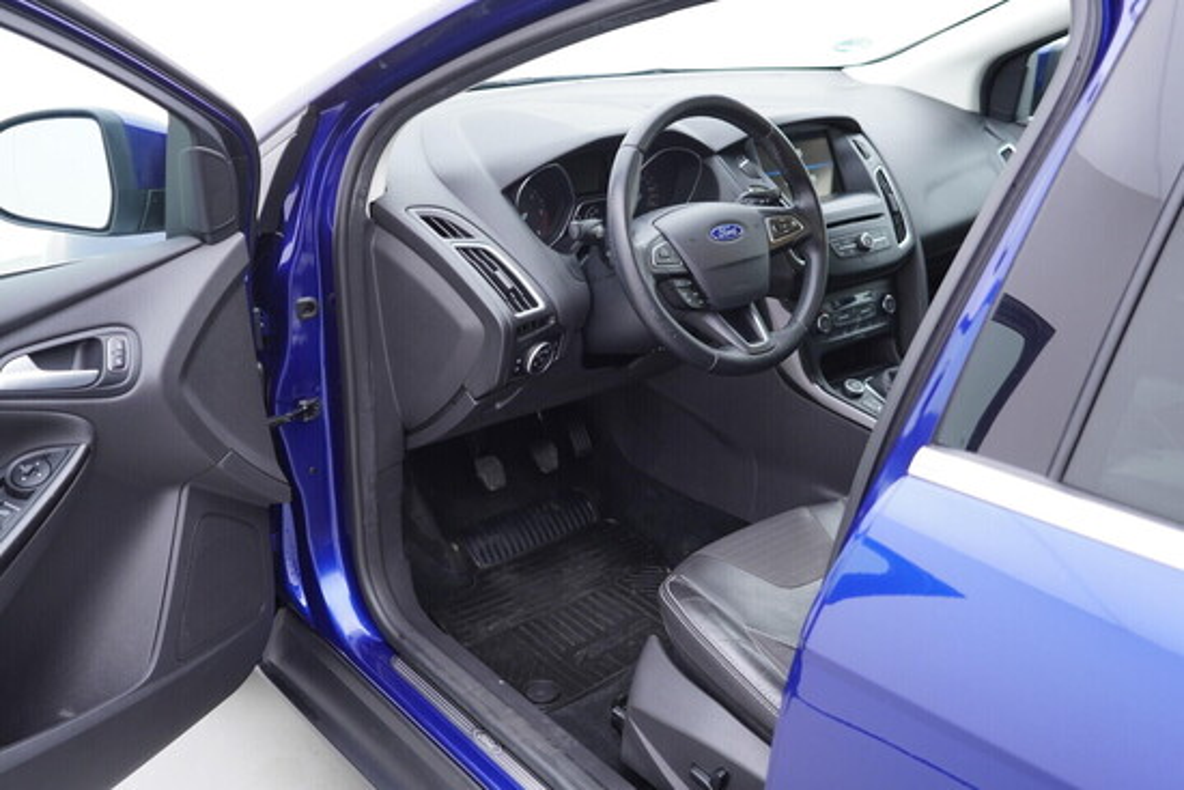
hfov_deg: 53.1
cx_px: 592
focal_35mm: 36
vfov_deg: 36.9
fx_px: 1184
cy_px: 395
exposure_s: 1/40
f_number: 2.8
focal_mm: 24
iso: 200
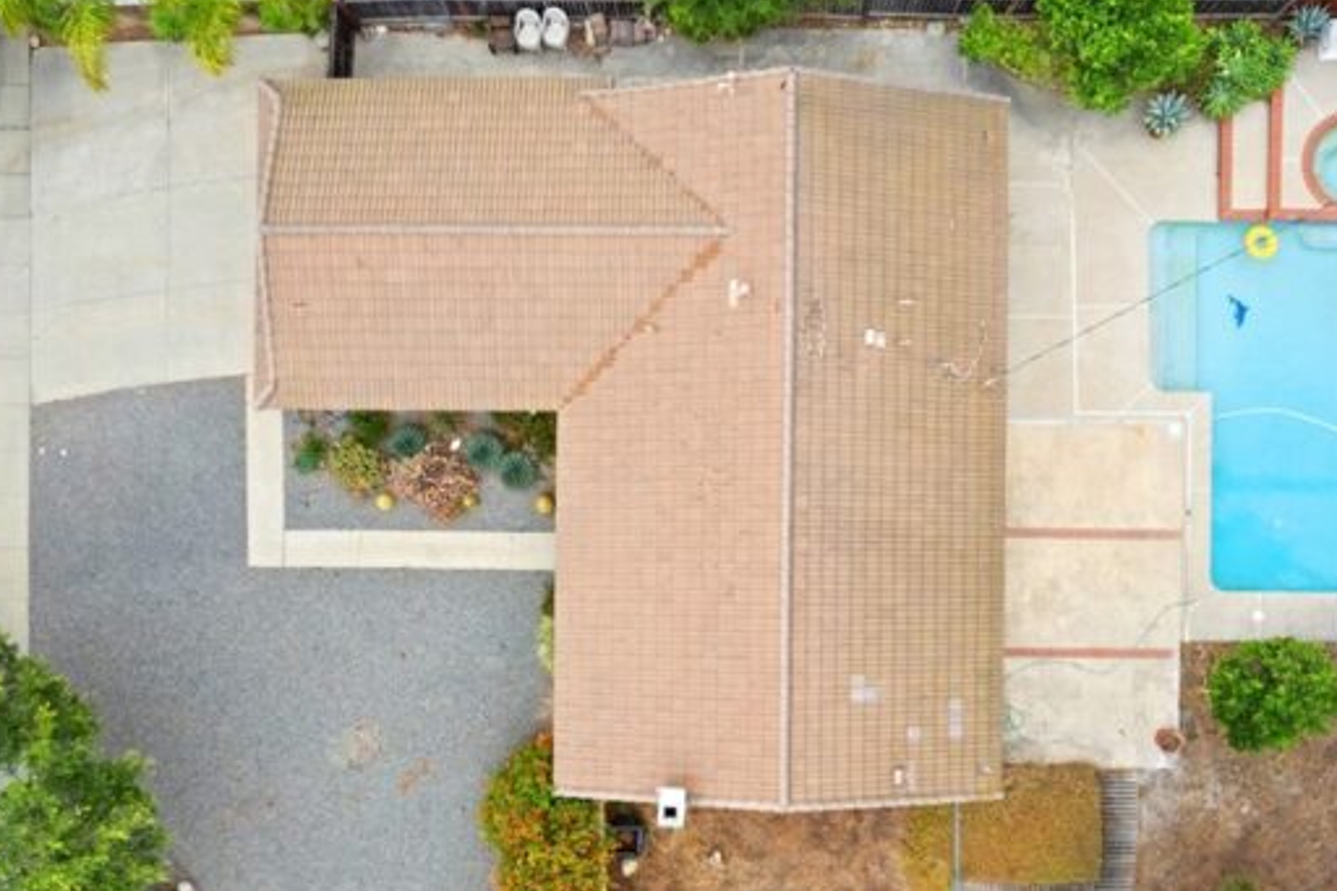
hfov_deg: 57.2
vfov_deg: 39.7
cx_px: 718
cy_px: 549
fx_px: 1225
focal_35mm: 33
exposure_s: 1/1000
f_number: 2.8
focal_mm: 8.38
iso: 100
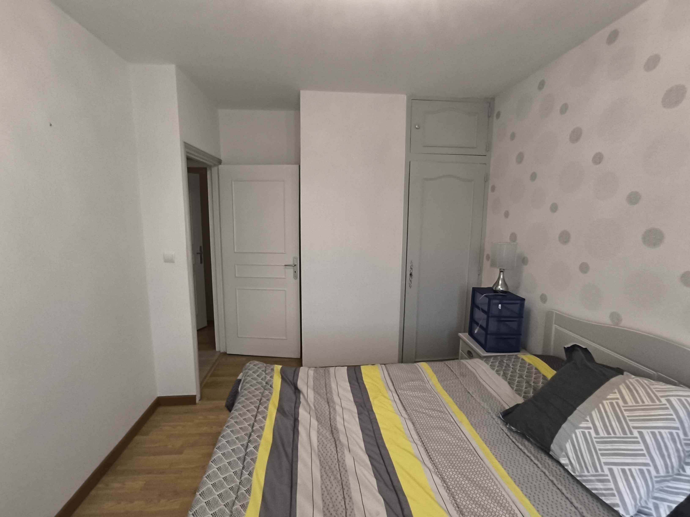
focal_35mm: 16
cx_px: 345
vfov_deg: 78.1
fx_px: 319
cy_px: 258
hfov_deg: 94.5
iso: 320
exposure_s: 1/33.3
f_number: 2.2
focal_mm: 1.65
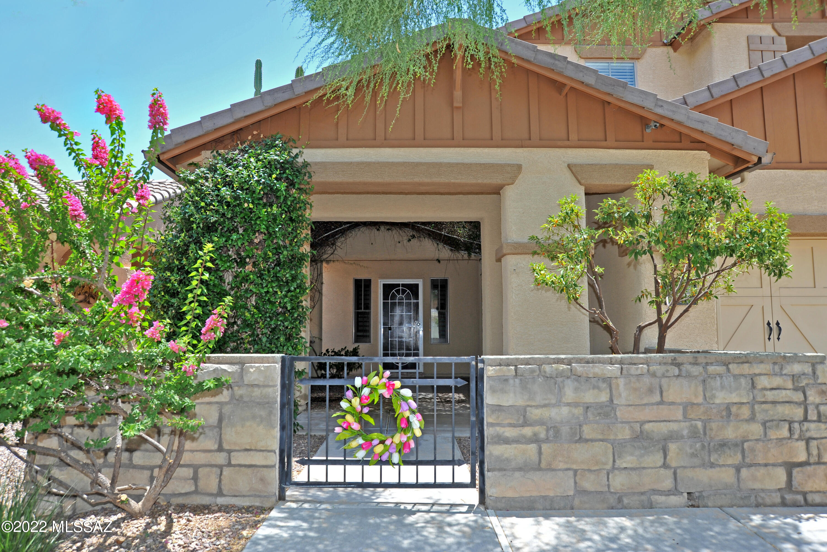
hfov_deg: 76.1
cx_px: 414
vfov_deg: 55.1
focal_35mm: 23
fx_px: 528
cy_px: 276
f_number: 8
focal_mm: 23
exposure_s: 1/320
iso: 320
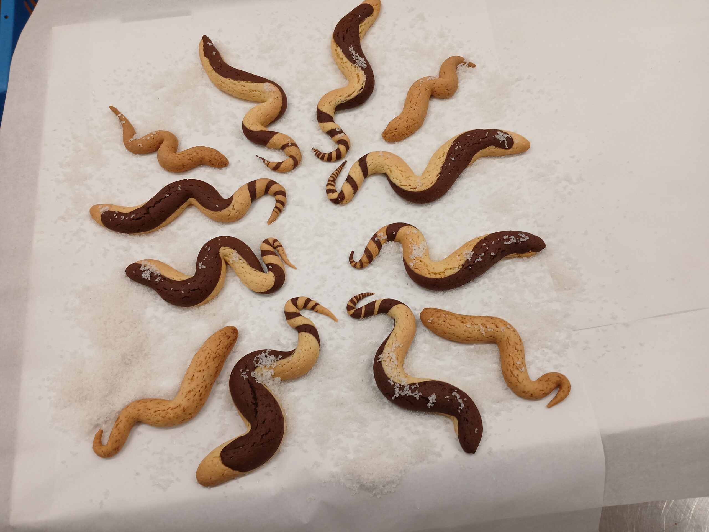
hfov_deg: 67.3
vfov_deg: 53.1
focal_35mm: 26
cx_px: 354
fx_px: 533
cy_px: 266
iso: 64
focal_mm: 3.98
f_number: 1.8
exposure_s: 1/50
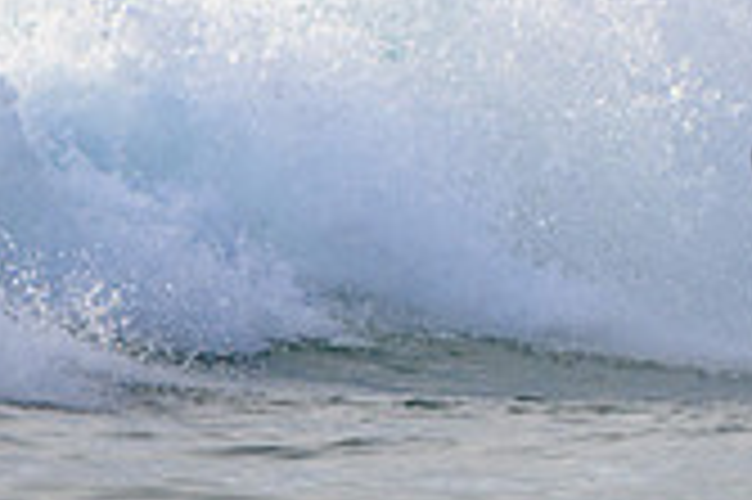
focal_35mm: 1910
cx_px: 771
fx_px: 39858
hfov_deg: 1.1
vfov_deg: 0.7
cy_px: 129
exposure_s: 1/2000
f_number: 5.6
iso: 360
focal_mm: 400
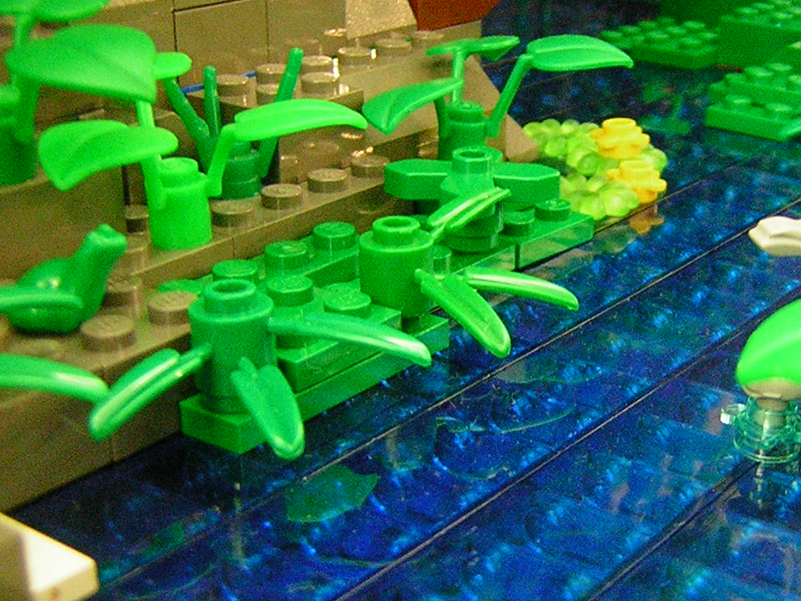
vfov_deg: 24.0
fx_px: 1412
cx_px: 668
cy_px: 351
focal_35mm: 61
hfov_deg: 30.7
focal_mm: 4.7
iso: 200
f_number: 2.6
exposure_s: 1/2.8
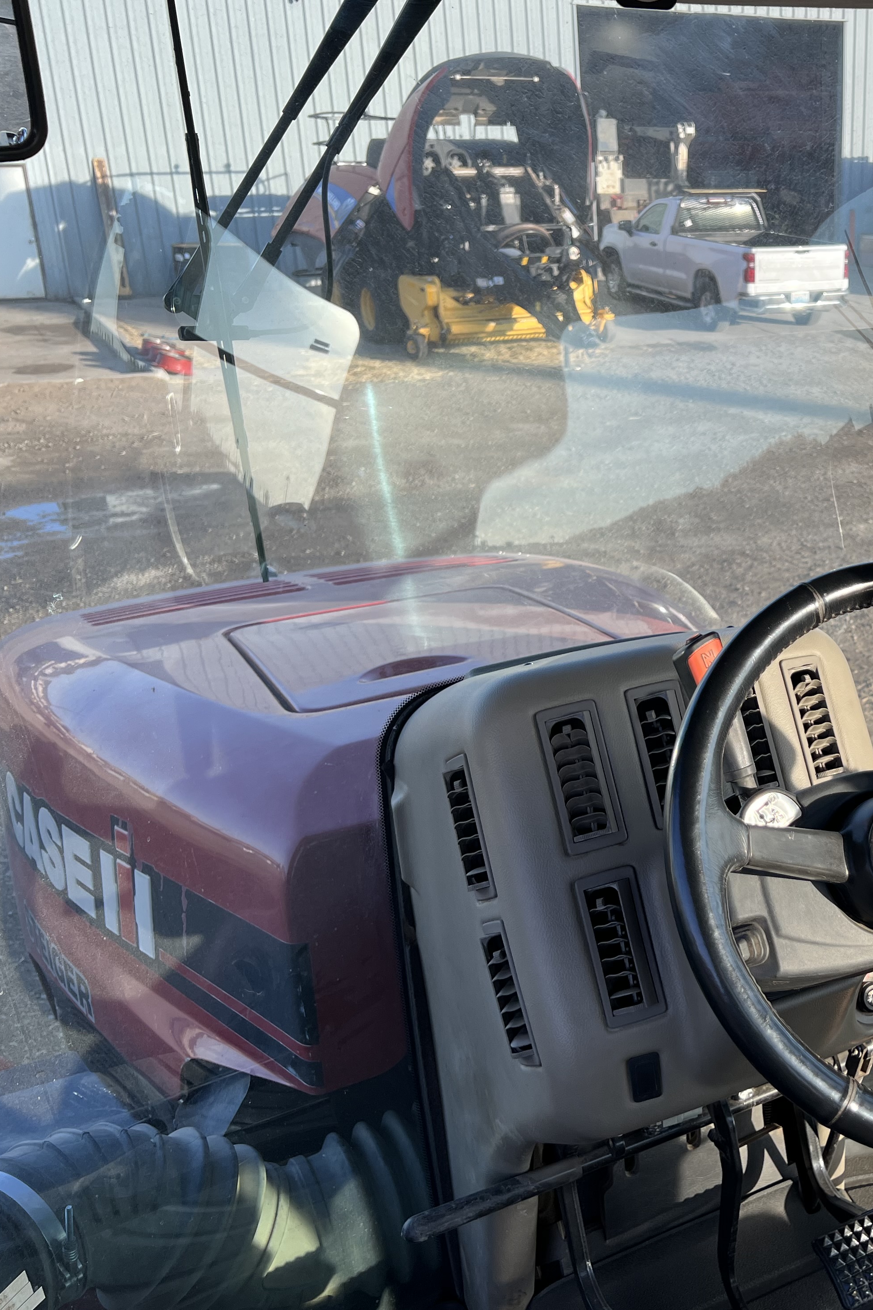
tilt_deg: -22.1
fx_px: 1346
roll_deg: -1.0
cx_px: 841
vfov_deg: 51.9
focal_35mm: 37
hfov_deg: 33.4
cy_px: 643
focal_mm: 5.7
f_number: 1.5
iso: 50
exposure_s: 1/588
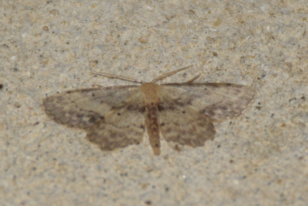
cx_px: 154
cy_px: 103
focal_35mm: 210
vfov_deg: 6.6
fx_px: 1798
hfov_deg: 9.8
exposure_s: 1/60
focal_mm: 140
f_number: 6.3
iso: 100
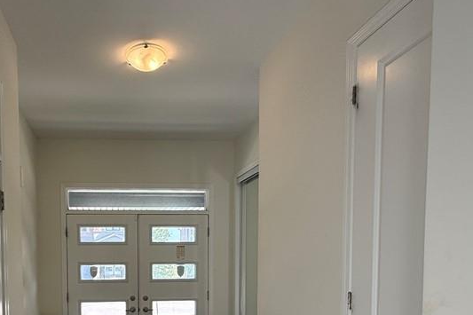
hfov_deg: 63.0
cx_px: 140
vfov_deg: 42.8
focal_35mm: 28
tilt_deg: -2.7
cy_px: 280
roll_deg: +0.5
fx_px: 368
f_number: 2.2
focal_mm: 2.22
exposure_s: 1/147
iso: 64
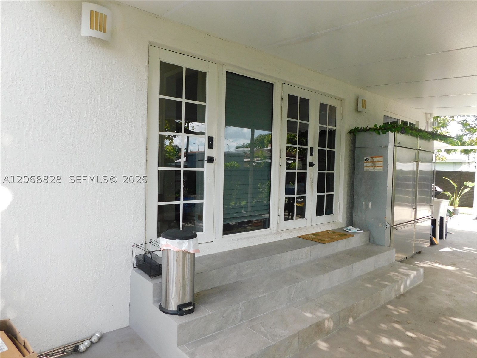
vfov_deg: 58.9
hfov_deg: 73.9
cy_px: 179
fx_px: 317
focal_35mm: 23
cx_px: 238
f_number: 3
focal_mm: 4
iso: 125
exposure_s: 1/250
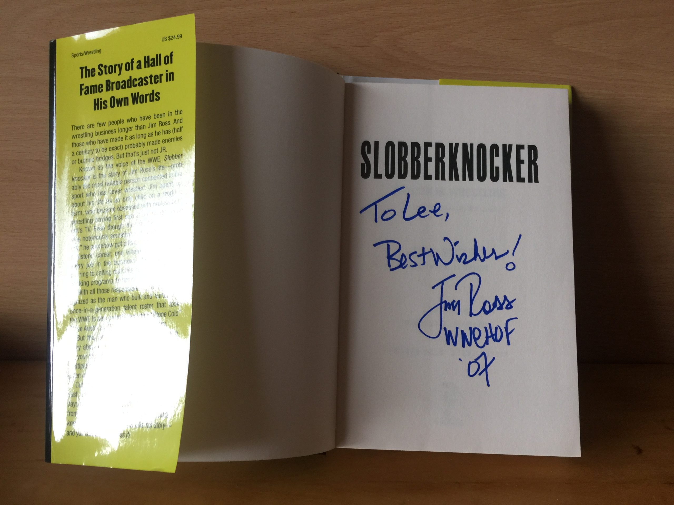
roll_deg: -1.3
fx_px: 565
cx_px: 337
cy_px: 252
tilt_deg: -19.1
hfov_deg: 61.7
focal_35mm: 29
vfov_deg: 48.2
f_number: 2.2
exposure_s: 1/17
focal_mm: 4.15
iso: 64
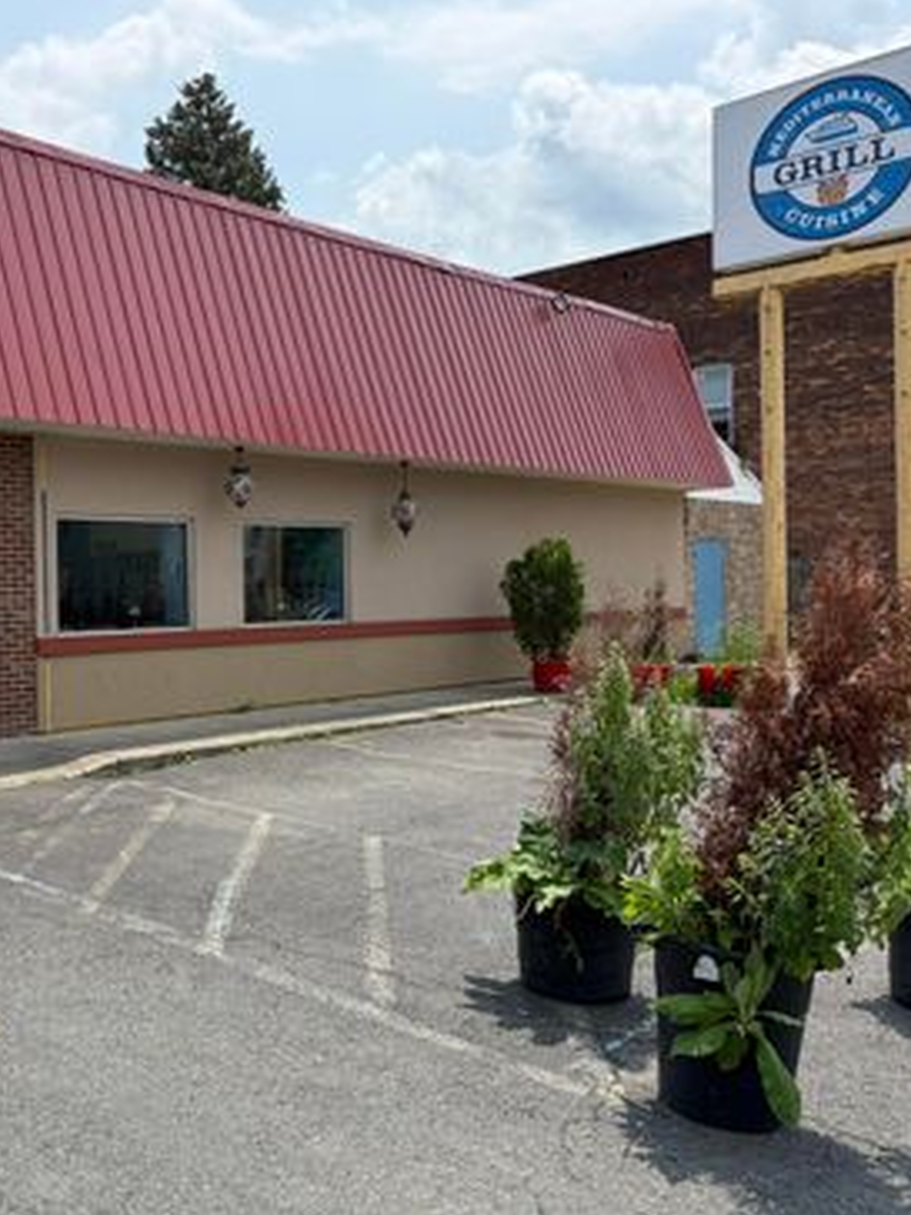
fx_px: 1158
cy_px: 596
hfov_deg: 40.3
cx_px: 123
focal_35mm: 33
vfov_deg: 55.3
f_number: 1.78
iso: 125
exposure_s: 1/6173
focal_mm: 6.76
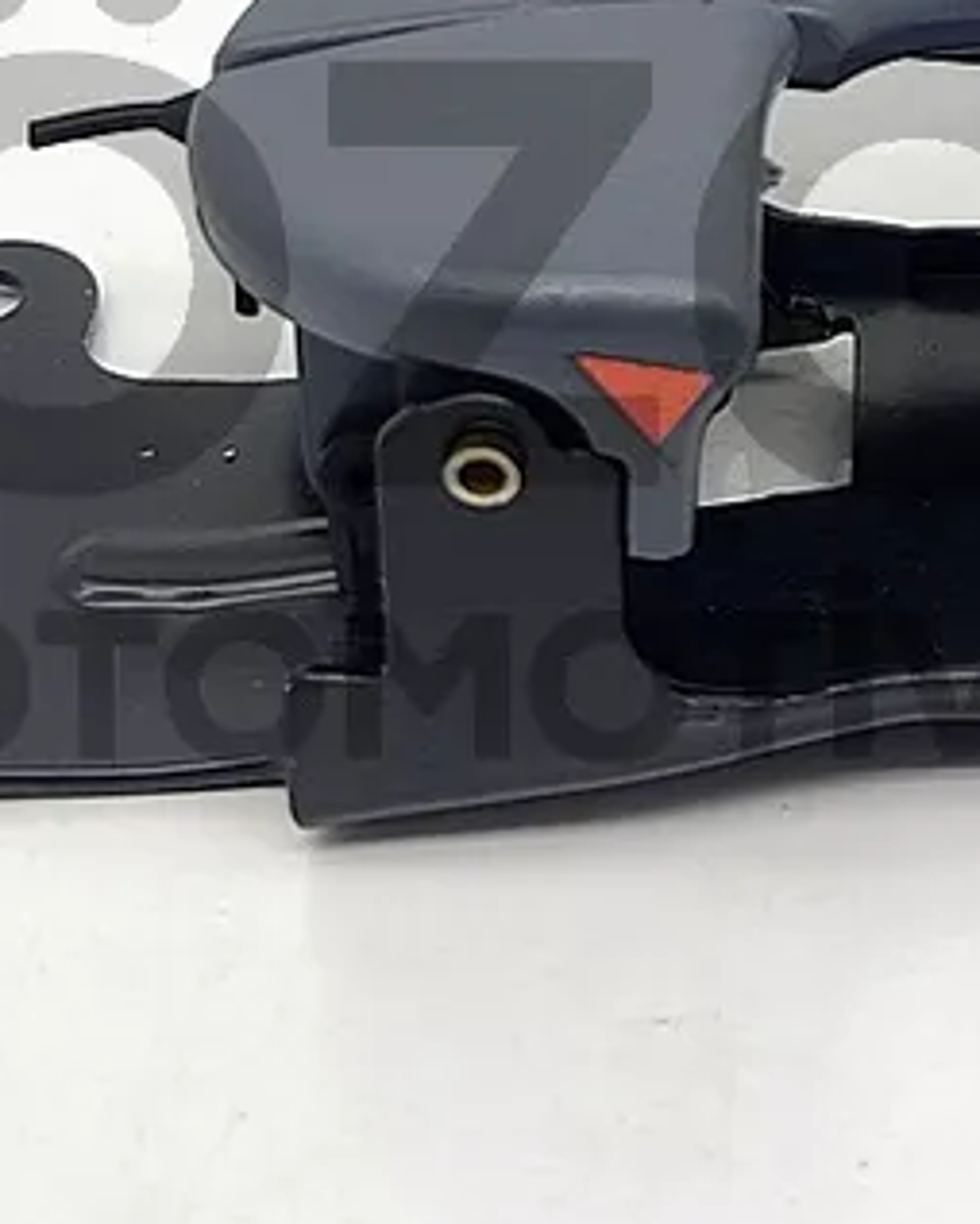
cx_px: 976
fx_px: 3477
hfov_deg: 15.7
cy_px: -209
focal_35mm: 96
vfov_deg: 18.9
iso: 100
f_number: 1.79
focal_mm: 4.74
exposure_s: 1/175
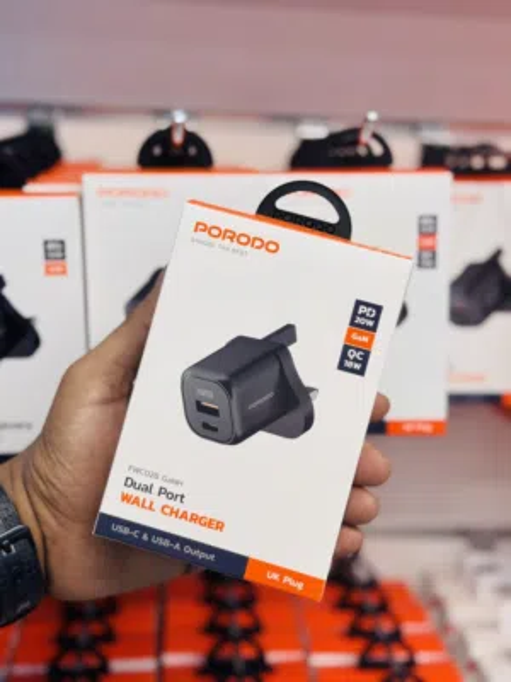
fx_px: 945
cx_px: 256
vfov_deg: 39.7
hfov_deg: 30.3
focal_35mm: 48
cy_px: 341
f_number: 1.78
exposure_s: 1/100
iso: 50
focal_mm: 6.76
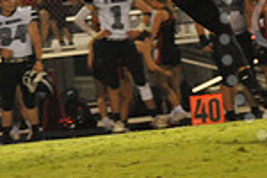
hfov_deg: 3.1
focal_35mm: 659
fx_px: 4887
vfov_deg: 2.1
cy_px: 28
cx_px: 390
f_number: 5.6
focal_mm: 170
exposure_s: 1/200
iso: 6400
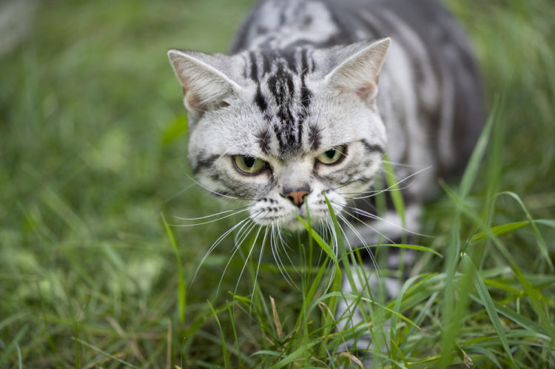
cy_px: 184
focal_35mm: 105
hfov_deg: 19.5
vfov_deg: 13.0
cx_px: 278
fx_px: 1618
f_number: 3.2
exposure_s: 1/320
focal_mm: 105
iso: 400
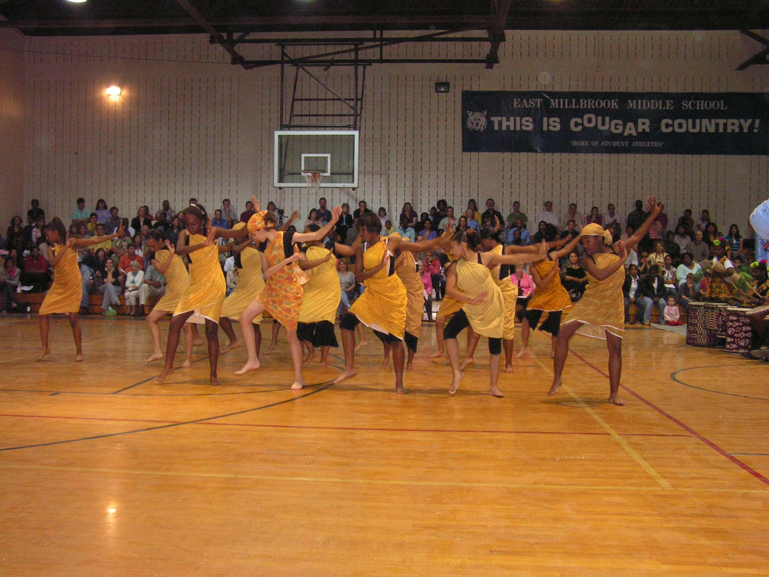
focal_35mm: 39
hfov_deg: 47.9
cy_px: 288
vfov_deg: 36.8
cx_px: 384
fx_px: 866
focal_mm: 6.5
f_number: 2.8
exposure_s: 1/50
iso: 200
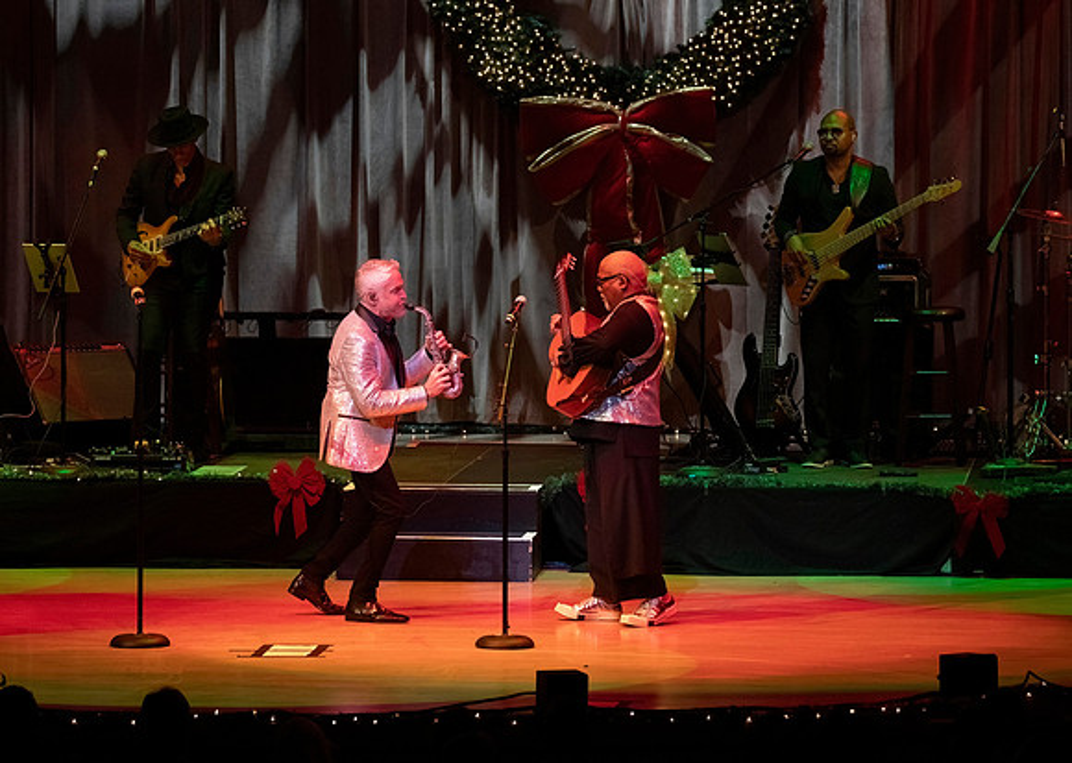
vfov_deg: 6.0
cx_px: 531
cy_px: 350
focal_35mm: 240
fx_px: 7312
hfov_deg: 8.4
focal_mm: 209
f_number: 7.1
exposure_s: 1/320
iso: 5000
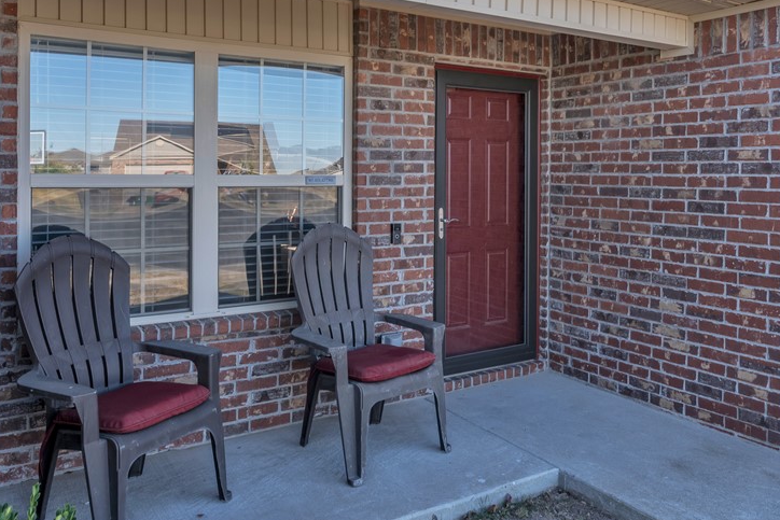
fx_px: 650
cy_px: 202
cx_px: 400
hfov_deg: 61.9
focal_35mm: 30
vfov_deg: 43.4
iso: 250
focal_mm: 20
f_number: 8
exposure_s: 1/125
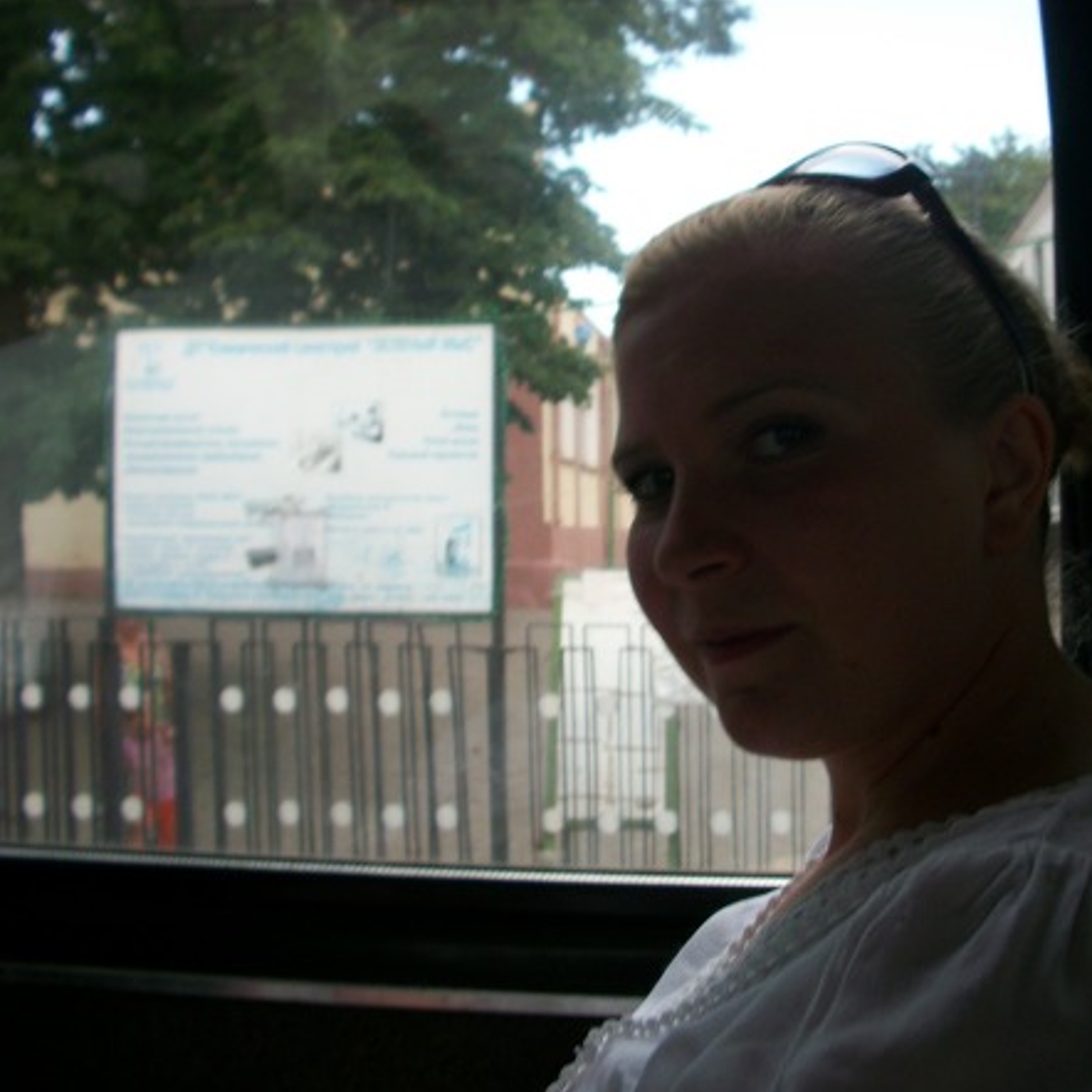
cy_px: 546
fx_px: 1499
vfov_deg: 40.0
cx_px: 716
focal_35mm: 42
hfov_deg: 39.6
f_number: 3.1
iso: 80
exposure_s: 1/80
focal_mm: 6.3
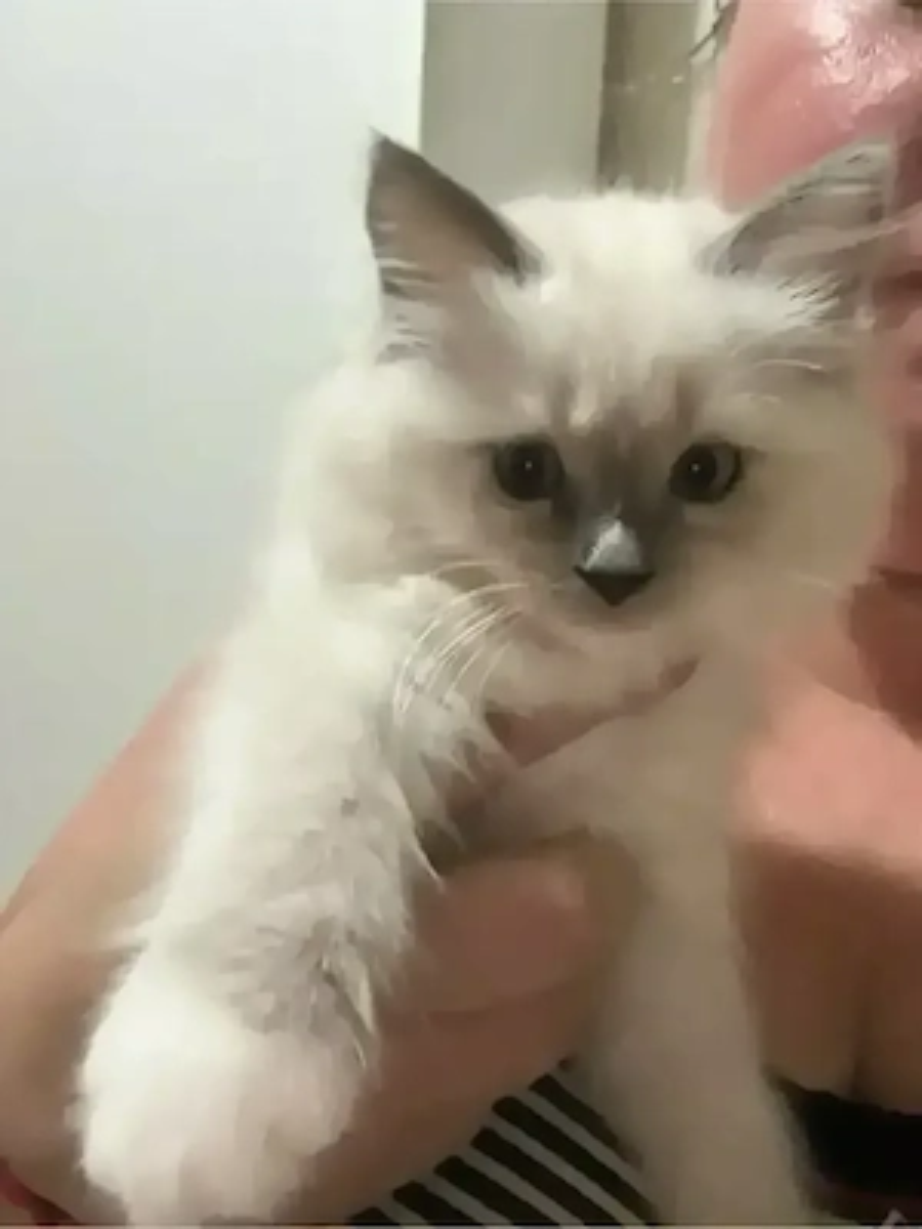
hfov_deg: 46.8
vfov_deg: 60.0
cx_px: 461
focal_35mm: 30
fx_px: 1065
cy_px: 614
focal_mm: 2.69
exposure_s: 1/57
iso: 320
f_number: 1.9
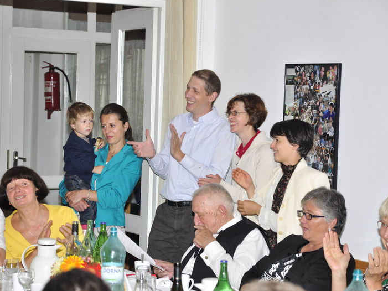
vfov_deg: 12.9
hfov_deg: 17.1
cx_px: 186
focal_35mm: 115
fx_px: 1289
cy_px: 145
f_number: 5
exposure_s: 1/200
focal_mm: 70
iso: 320
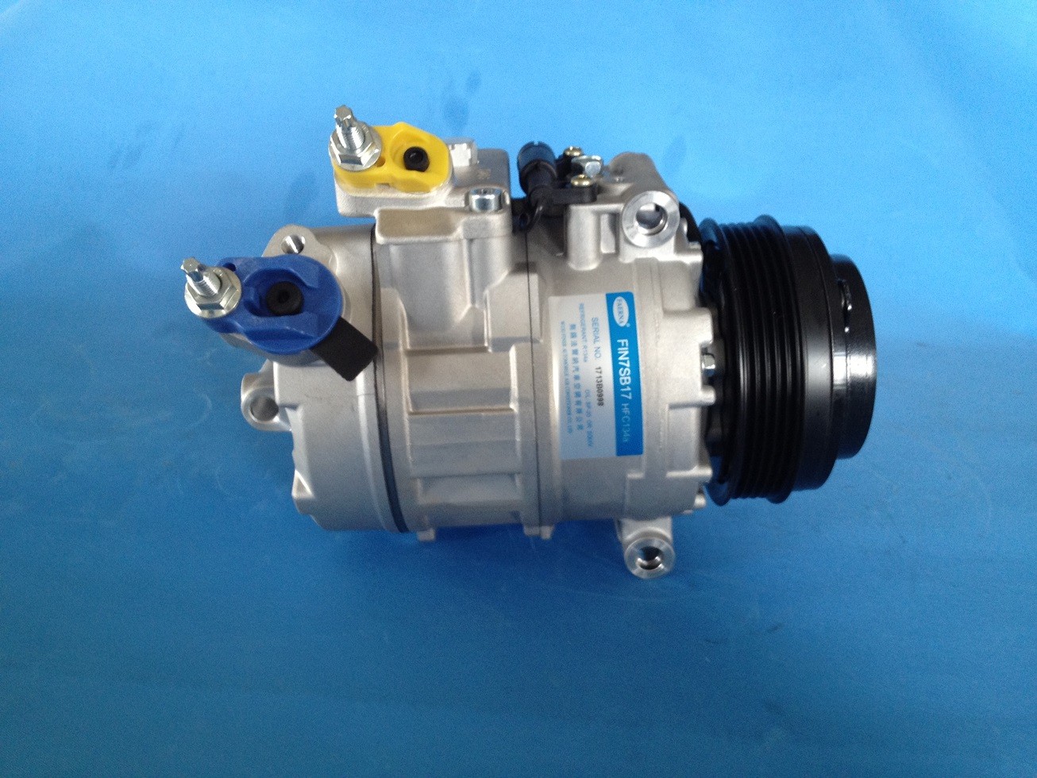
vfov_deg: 40.7
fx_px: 1049
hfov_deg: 52.6
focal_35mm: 35
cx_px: 518
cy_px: 389
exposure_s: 1/20
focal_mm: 4.28
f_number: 2.4
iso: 125
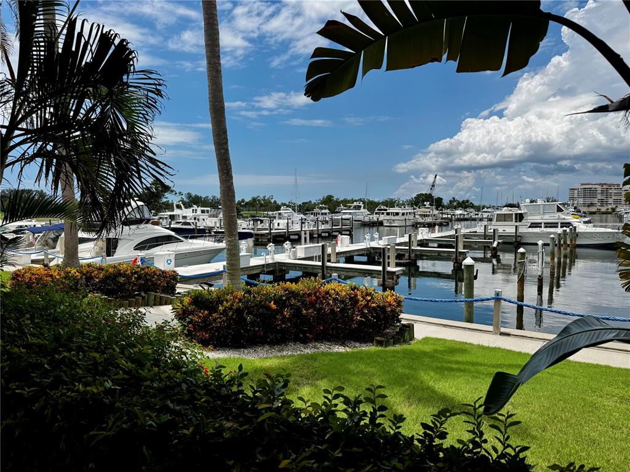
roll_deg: -0.8
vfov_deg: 56.8
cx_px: 315
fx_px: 437
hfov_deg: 71.6
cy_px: 236
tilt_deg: -3.6
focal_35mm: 24
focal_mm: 6.76
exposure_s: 1/7092
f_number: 1.78
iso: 80
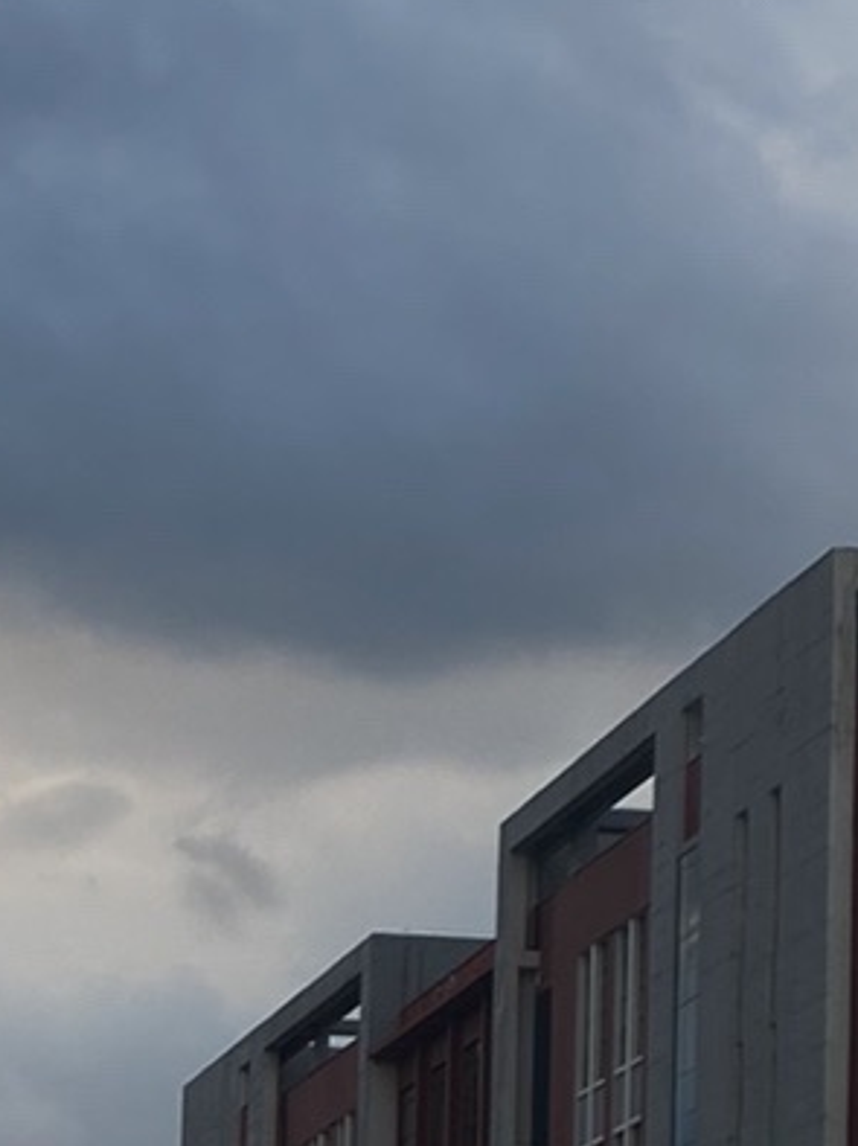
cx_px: -649
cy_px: 1431
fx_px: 4367
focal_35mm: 132
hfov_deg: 10.6
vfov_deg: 14.4
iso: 32
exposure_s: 1/290
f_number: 1.8
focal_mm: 4.25
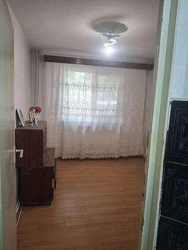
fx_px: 181
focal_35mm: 25
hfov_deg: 54.9
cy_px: 125
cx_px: 94
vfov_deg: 69.4
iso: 160
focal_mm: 4.69
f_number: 1.8
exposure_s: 1/50
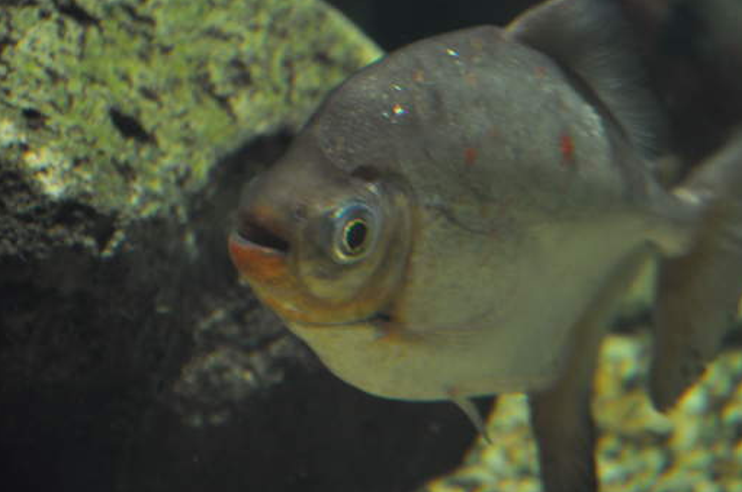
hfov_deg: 11.9
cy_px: 213
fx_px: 3560
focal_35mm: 173
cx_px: 459
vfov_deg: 7.9
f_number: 5.6
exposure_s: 1/15
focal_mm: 92
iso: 640
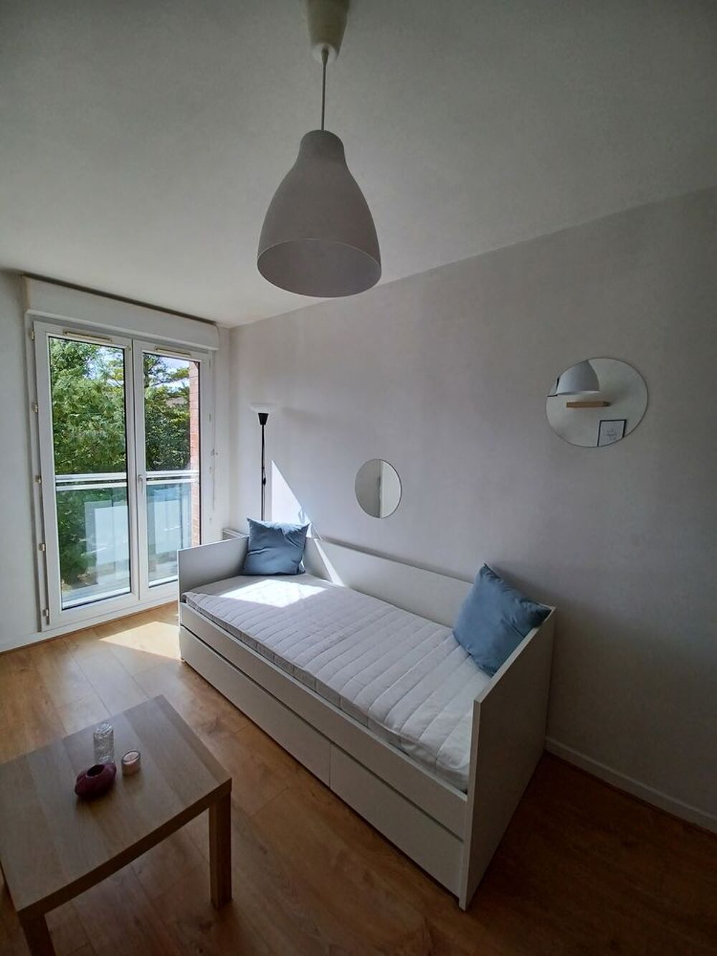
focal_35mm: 13
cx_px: 358
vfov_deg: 106.2
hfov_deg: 89.9
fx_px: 359
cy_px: 478
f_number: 2.2
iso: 40
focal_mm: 1.42
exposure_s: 1/201
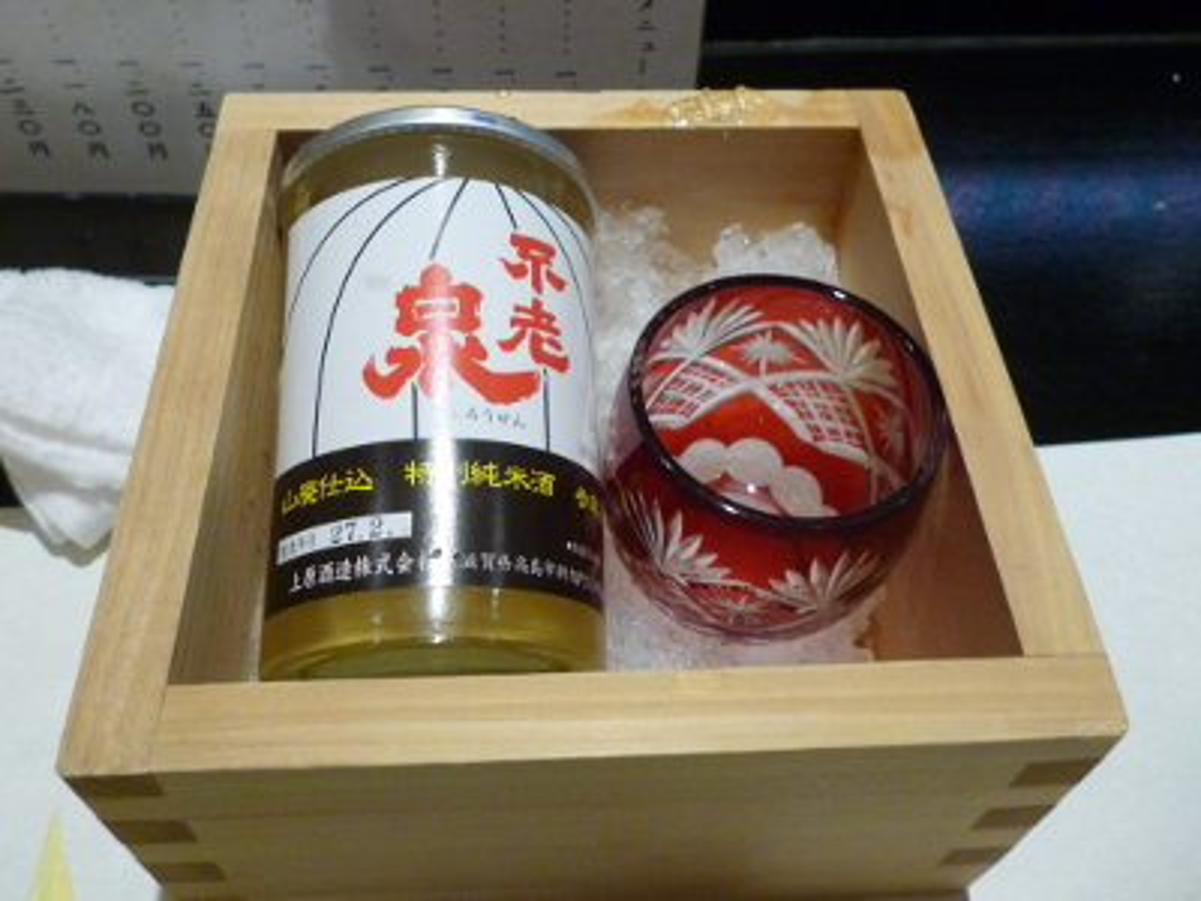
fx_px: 971
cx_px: 600
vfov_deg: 49.7
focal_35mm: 28
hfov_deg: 63.4
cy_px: 450
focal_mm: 5
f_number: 3.1
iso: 400
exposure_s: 1/25
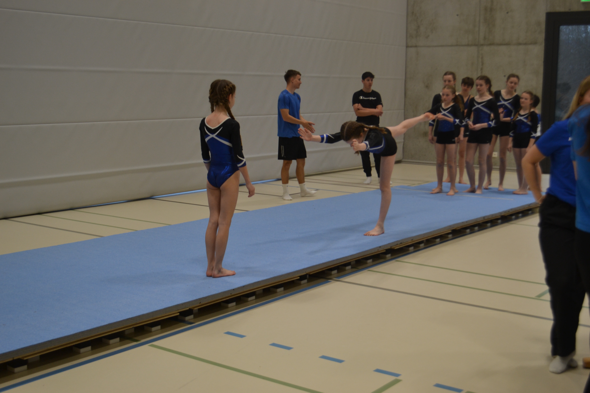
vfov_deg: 28.1
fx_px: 787
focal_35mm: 48
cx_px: 295
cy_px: 196
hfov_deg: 41.1
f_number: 4.8
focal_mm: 32
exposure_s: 1/80
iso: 400
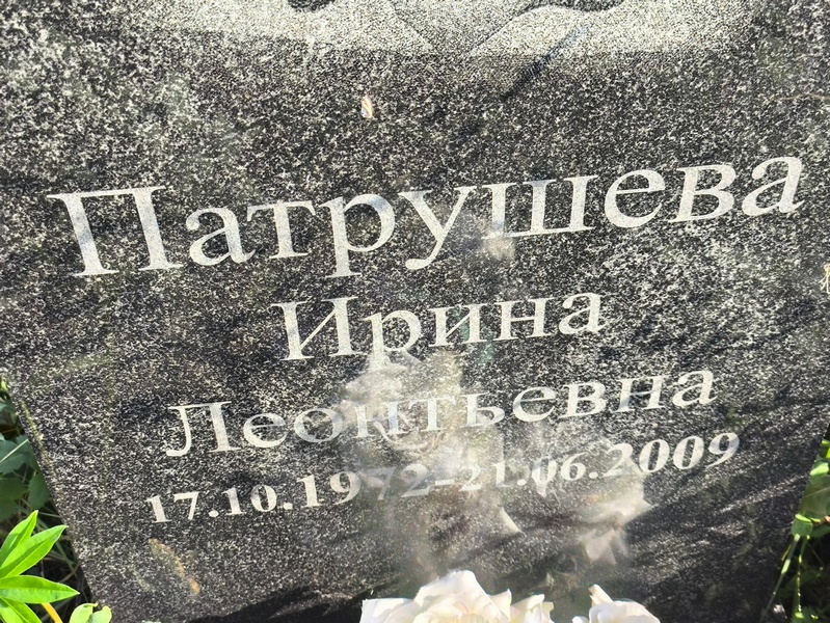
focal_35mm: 50
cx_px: 415
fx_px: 1199
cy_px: 312
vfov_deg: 29.1
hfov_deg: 38.2
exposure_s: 1/268
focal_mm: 4.71
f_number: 1.7
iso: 50
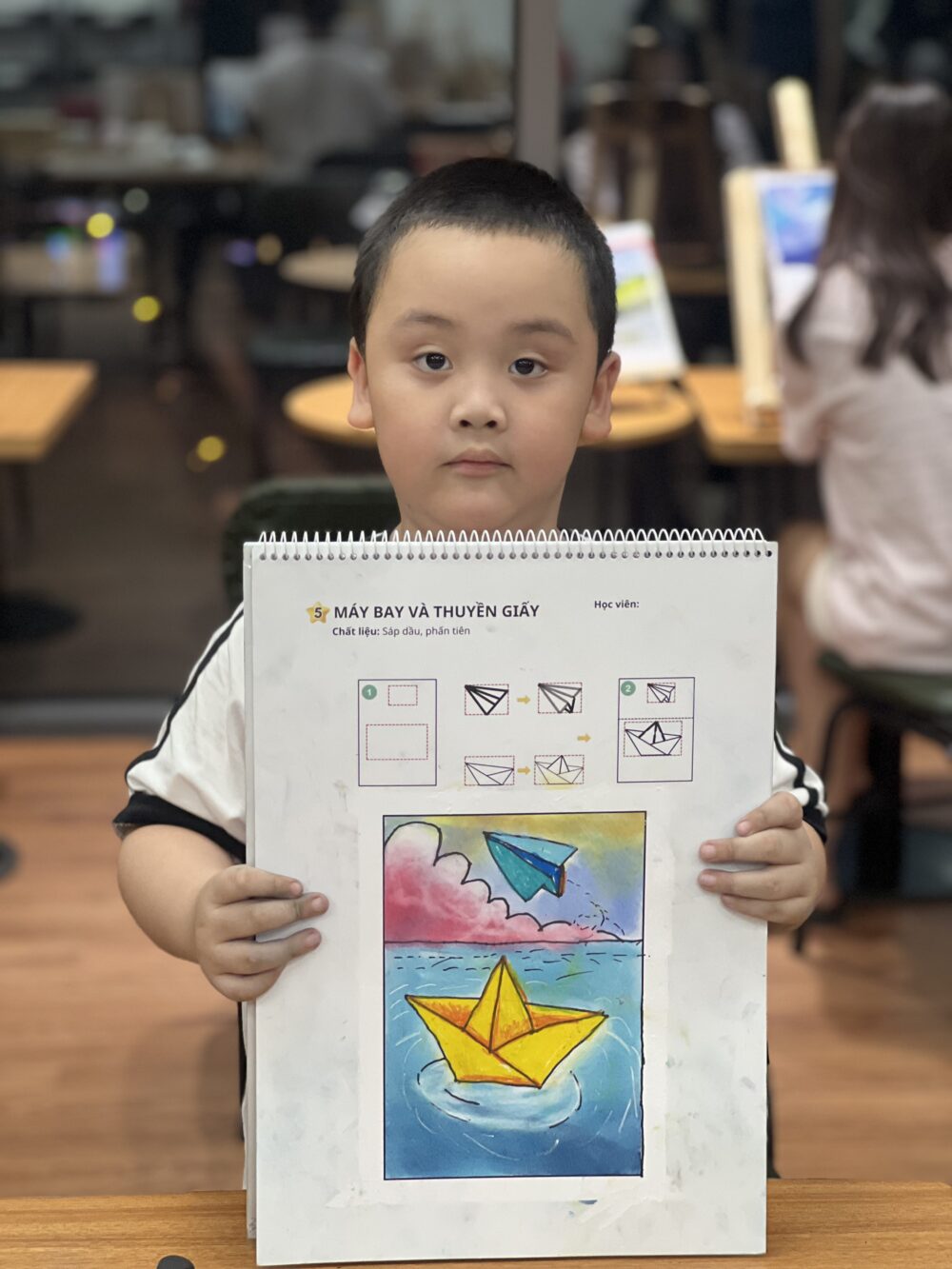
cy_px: 634
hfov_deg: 19.1
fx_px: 2823
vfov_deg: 25.3
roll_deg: -0.7
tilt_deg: -12.9
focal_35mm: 77
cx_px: 476
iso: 250
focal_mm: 9
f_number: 2.8
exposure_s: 1/100
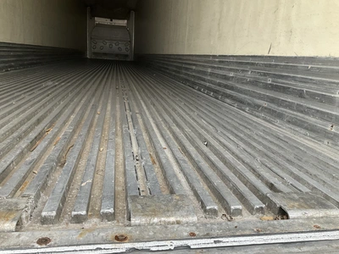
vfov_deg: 48.2
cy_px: 127
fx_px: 284
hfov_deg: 61.7
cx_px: 170
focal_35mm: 29
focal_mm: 3
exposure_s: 1/122
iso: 40
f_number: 1.8
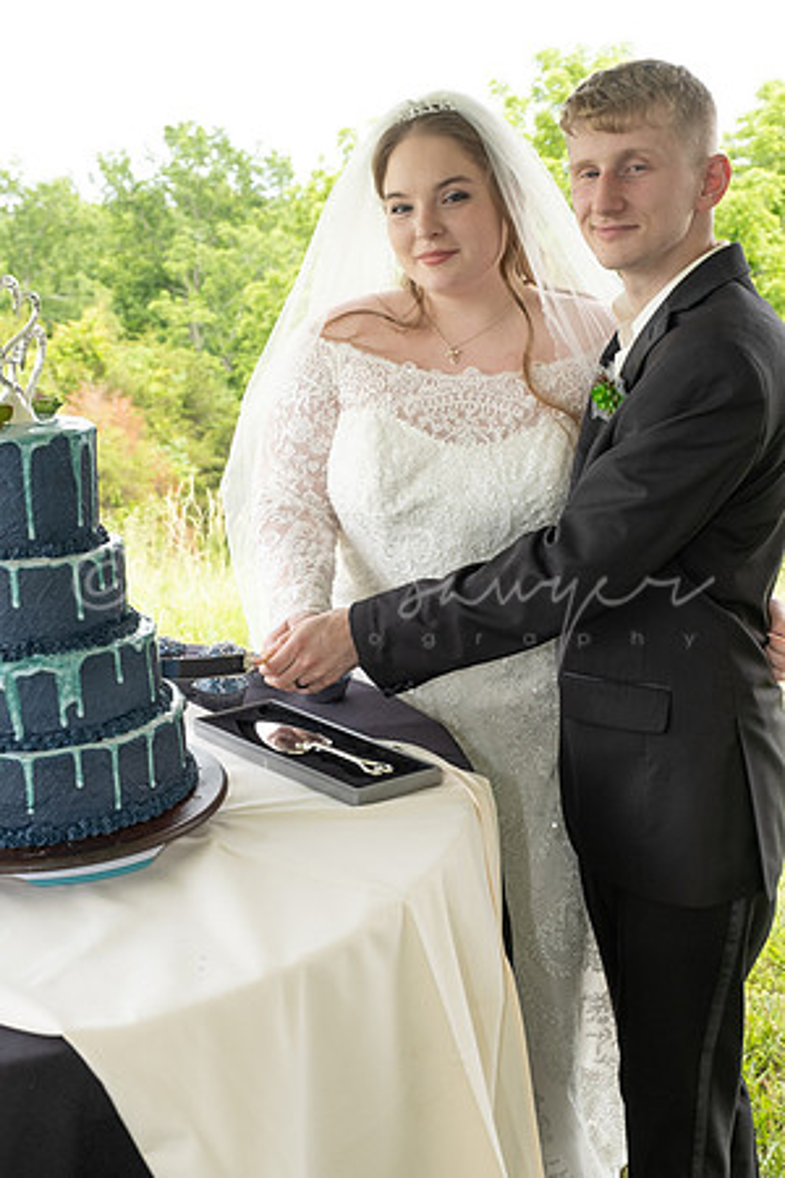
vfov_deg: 46.4
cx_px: 392
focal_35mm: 42
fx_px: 1374
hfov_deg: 31.9
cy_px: 589
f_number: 5
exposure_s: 1/250
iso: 640
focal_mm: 28.3
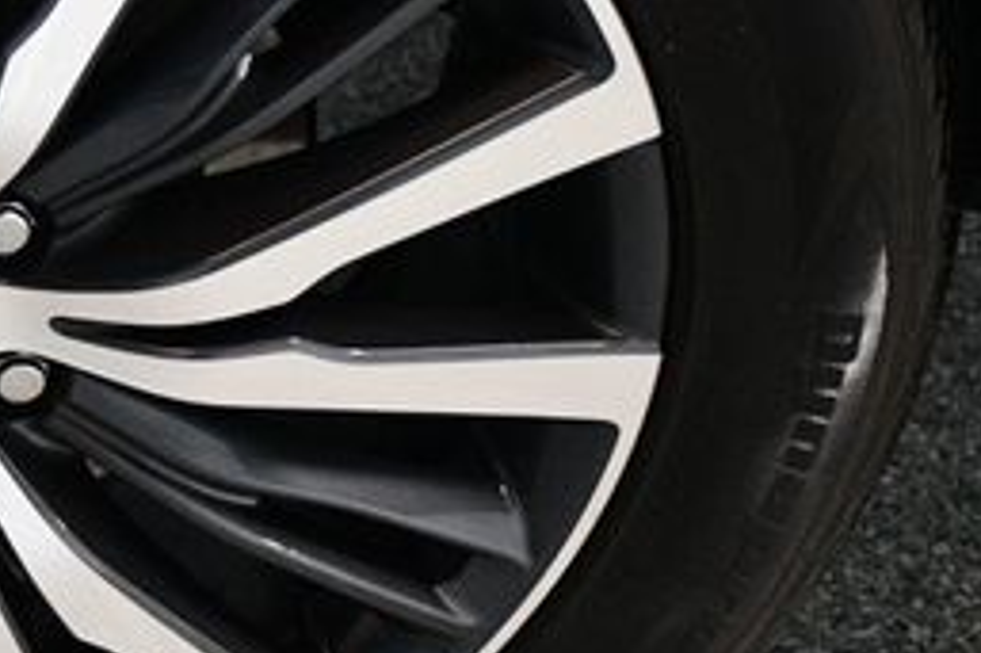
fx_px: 3867
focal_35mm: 142
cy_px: 260
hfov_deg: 14.0
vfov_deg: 9.6
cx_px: -202
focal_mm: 38
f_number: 4.2
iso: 3200
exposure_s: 1/80
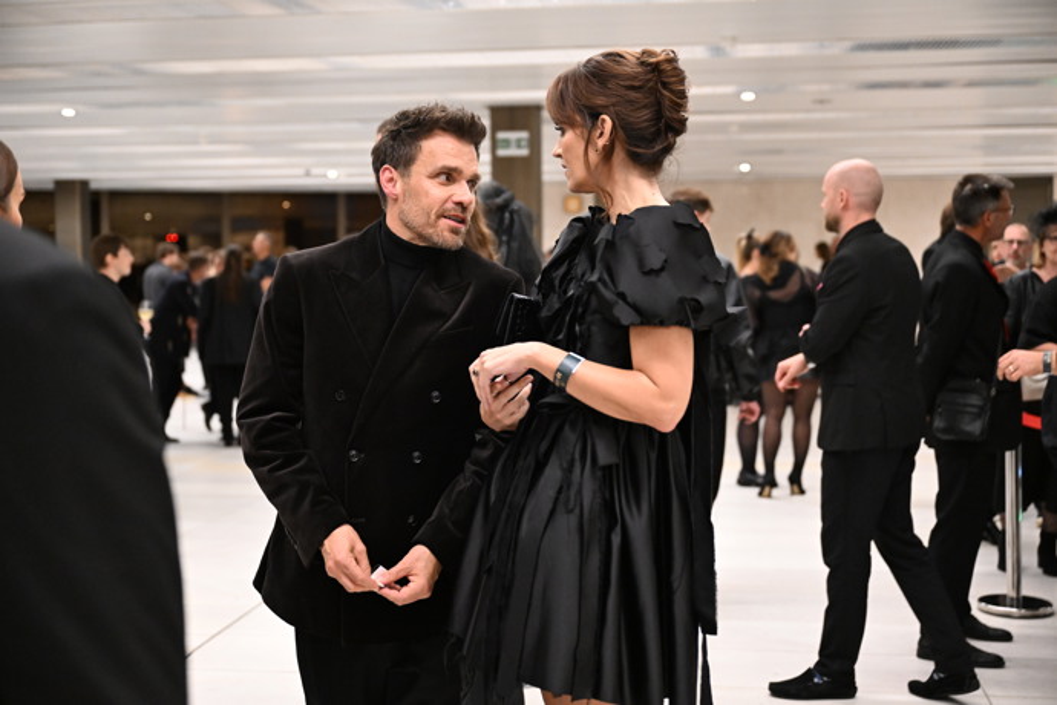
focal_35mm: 47
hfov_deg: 41.9
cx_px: 528
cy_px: 352
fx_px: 1380
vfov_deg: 28.6
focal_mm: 47
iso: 5000
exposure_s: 1/400
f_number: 2.8
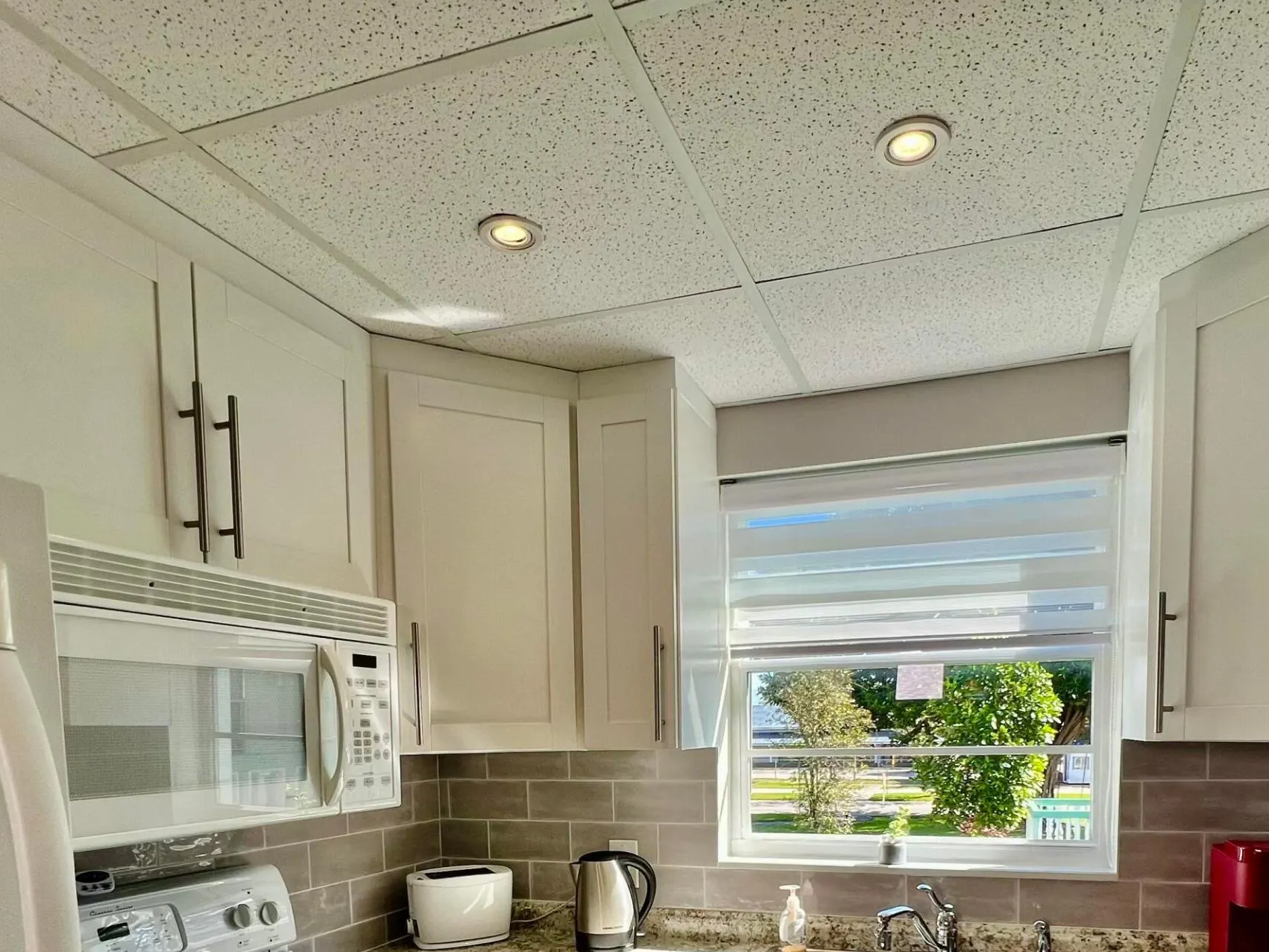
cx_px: 703
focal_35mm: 22
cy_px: 798
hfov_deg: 76.1
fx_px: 806
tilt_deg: -5.9
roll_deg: +0.7
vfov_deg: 55.5
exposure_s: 1/294
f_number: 1.8
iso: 32
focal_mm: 1.57
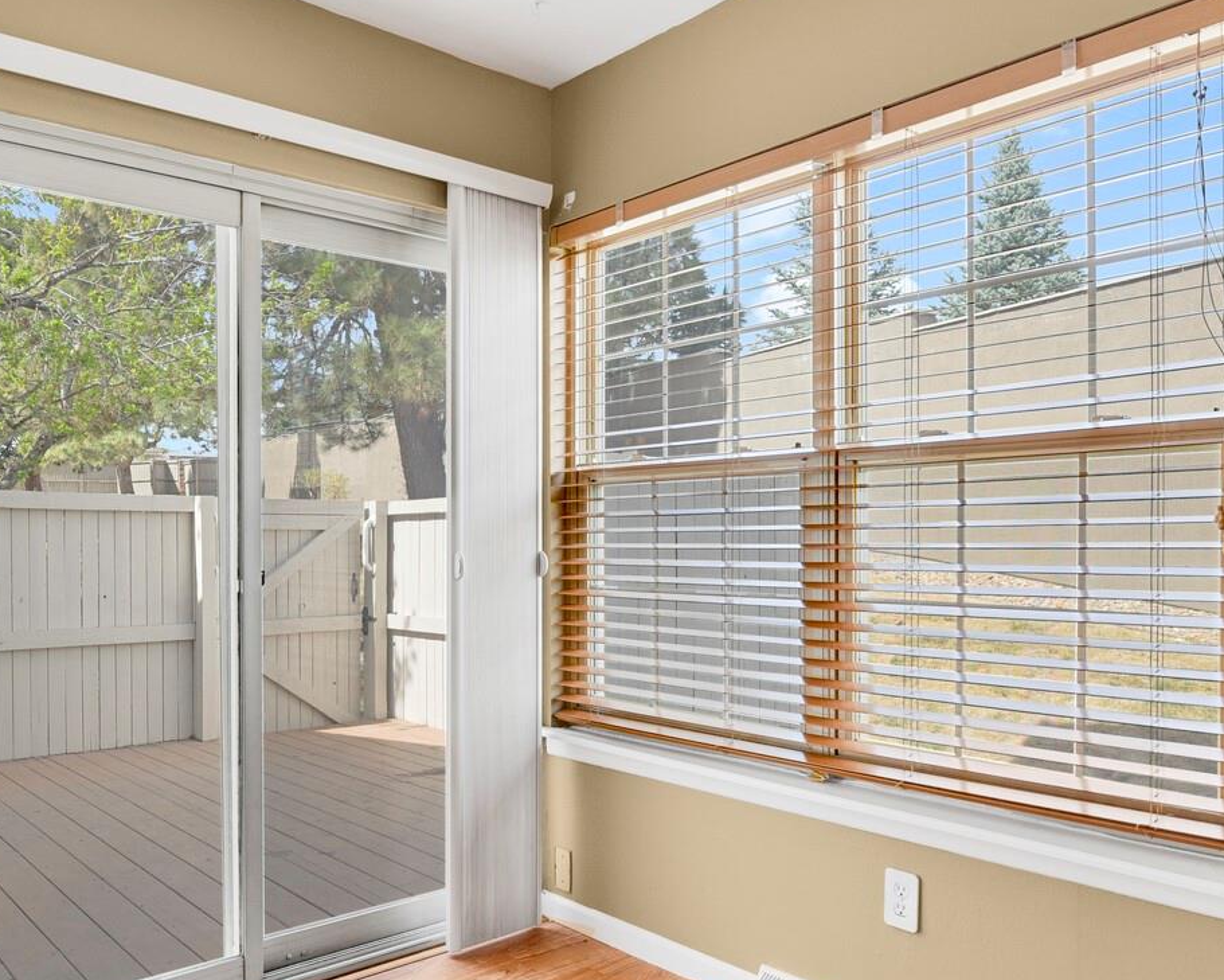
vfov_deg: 51.4
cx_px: 518
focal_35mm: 28
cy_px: 547
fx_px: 1014
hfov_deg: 61.9
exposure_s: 1/20
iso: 640
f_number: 8
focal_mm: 17
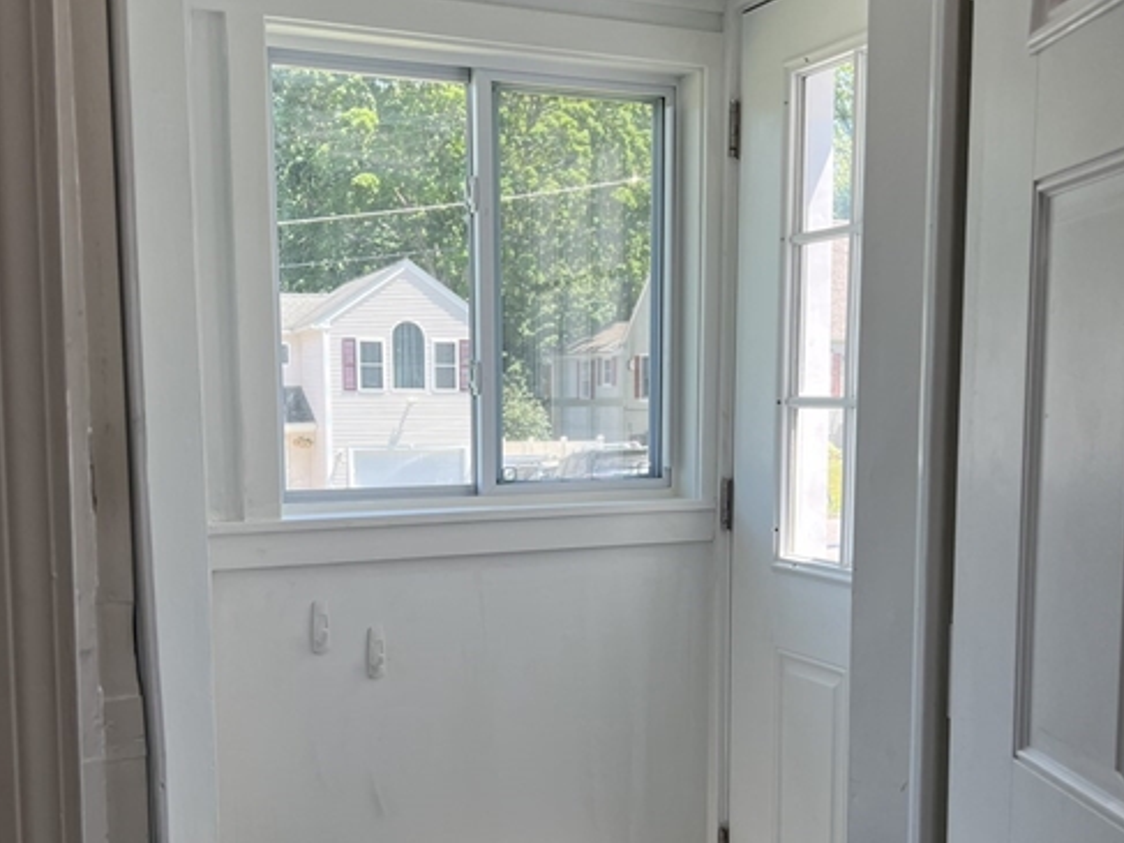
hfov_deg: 45.8
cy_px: 552
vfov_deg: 34.8
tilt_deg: -4.9
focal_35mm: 41
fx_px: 1331
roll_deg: +0.0
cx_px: 535
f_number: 1.5
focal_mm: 5.7
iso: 50
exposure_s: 1/325
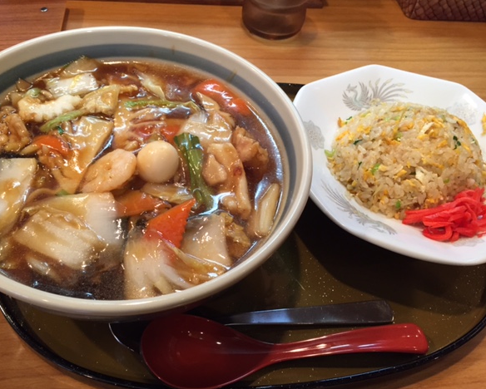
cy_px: 198
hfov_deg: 57.1
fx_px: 446
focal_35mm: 31
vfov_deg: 47.2
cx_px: 221
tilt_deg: -52.9
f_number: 2.2
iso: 125
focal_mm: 4.15
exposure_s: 1/30
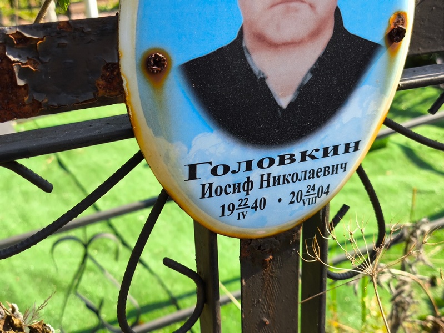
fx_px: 642
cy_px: 166
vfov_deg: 29.1
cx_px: 222
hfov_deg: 38.2
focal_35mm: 50
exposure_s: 1/285
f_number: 1.7
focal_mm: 4.71
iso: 50
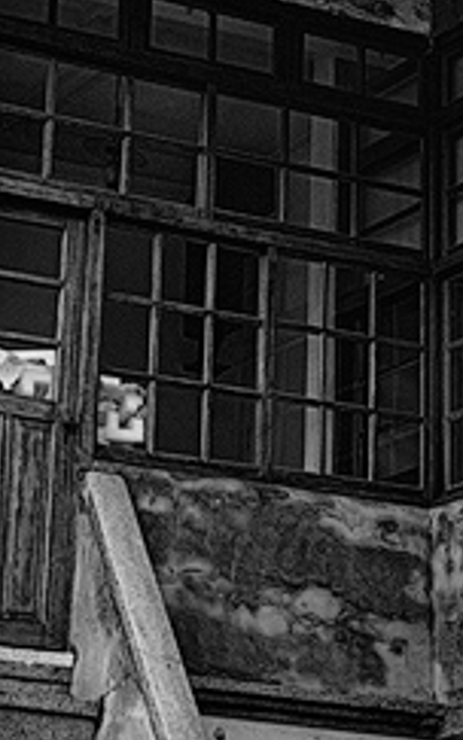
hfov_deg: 9.9
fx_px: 2663
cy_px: -204
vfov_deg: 15.1
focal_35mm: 132
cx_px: 471
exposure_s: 1/320
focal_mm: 35
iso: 100
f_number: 1.4
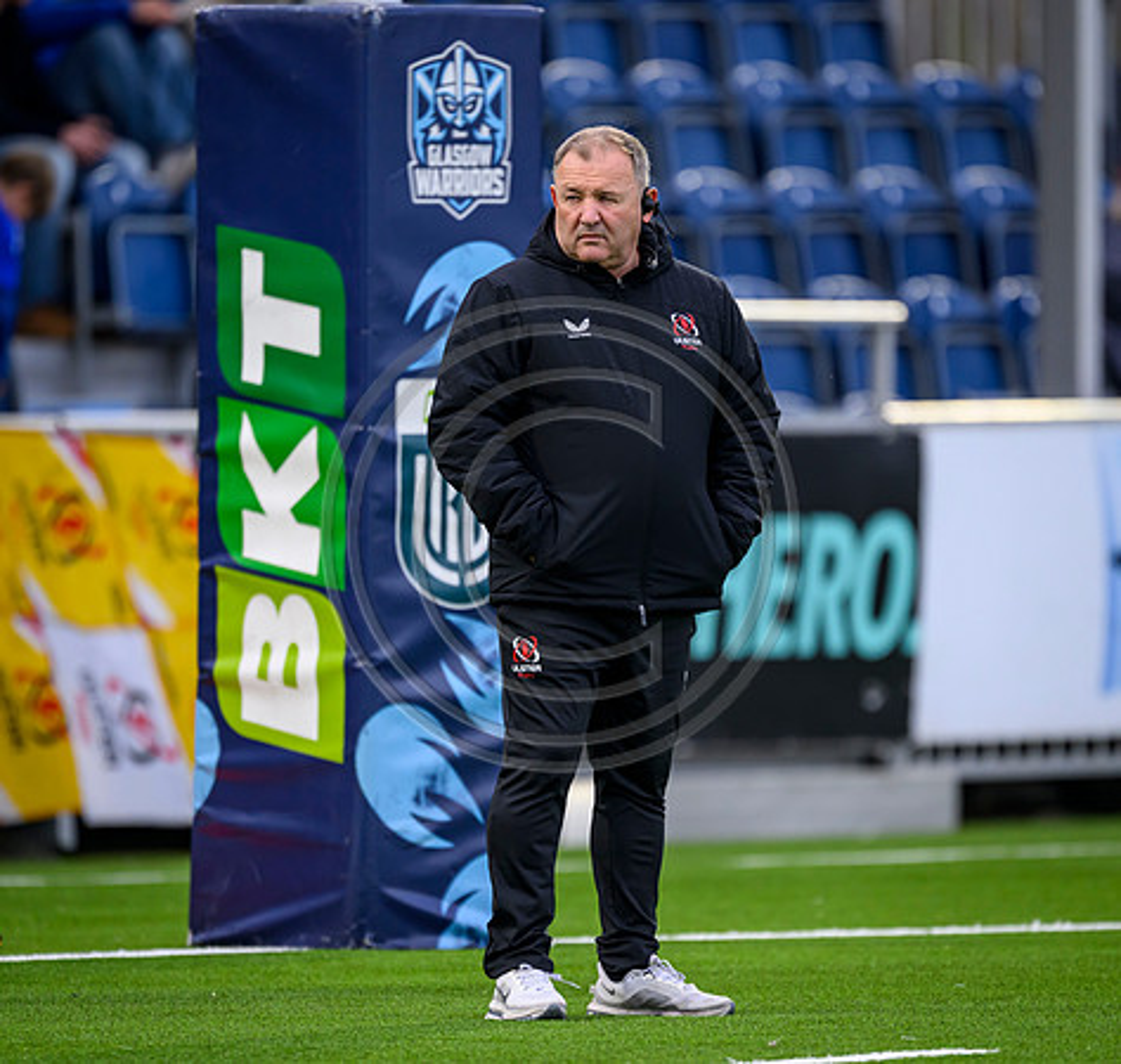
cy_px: 532
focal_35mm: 695
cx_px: 568
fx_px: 24843
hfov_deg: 2.6
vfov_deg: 2.5
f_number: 4
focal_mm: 560
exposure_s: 1/1000
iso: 1250
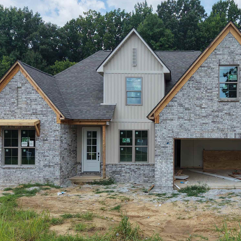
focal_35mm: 44
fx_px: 347
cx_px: 173
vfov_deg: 38.3
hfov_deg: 37.6
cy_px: 131
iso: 400
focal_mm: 8.67
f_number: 1.8
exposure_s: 1/5000
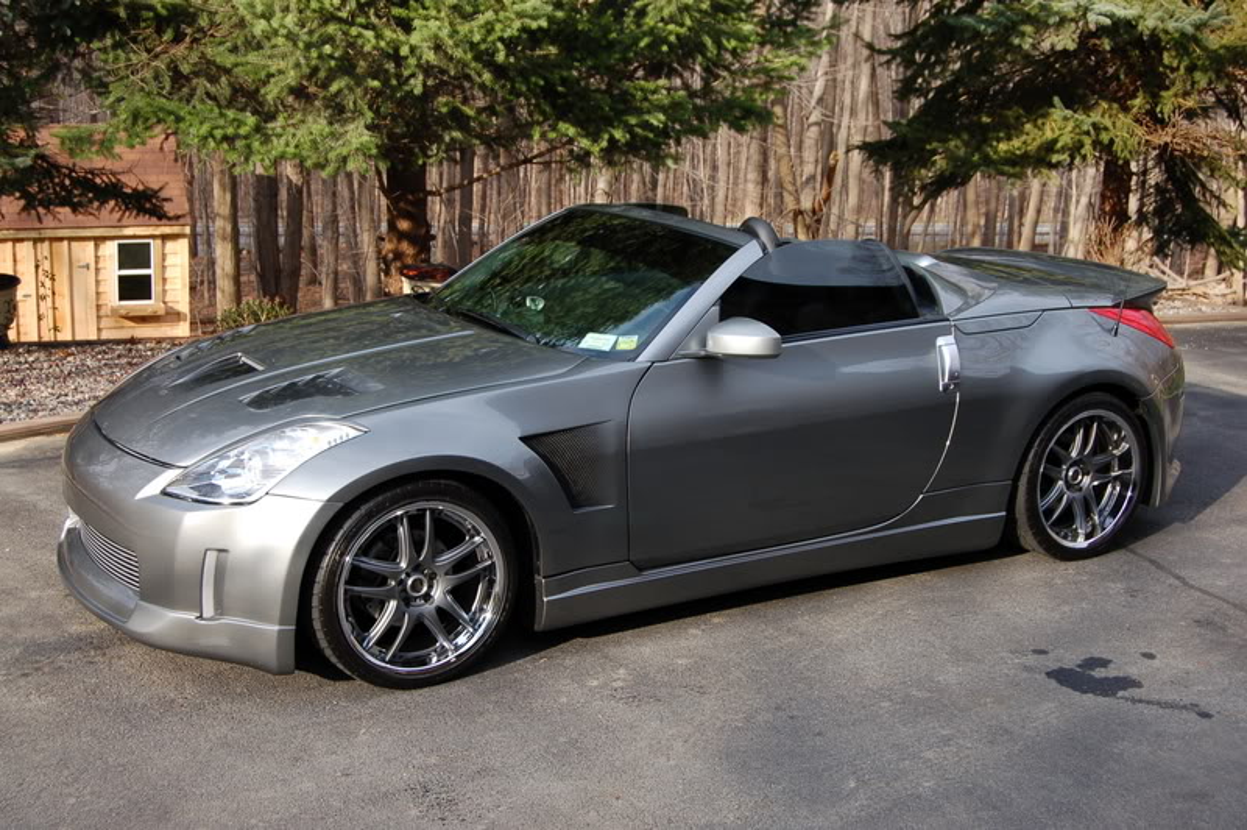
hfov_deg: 42.4
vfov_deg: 28.9
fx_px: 1609
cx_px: 624
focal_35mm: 46
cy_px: 415
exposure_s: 1/200
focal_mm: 31
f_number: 7.1
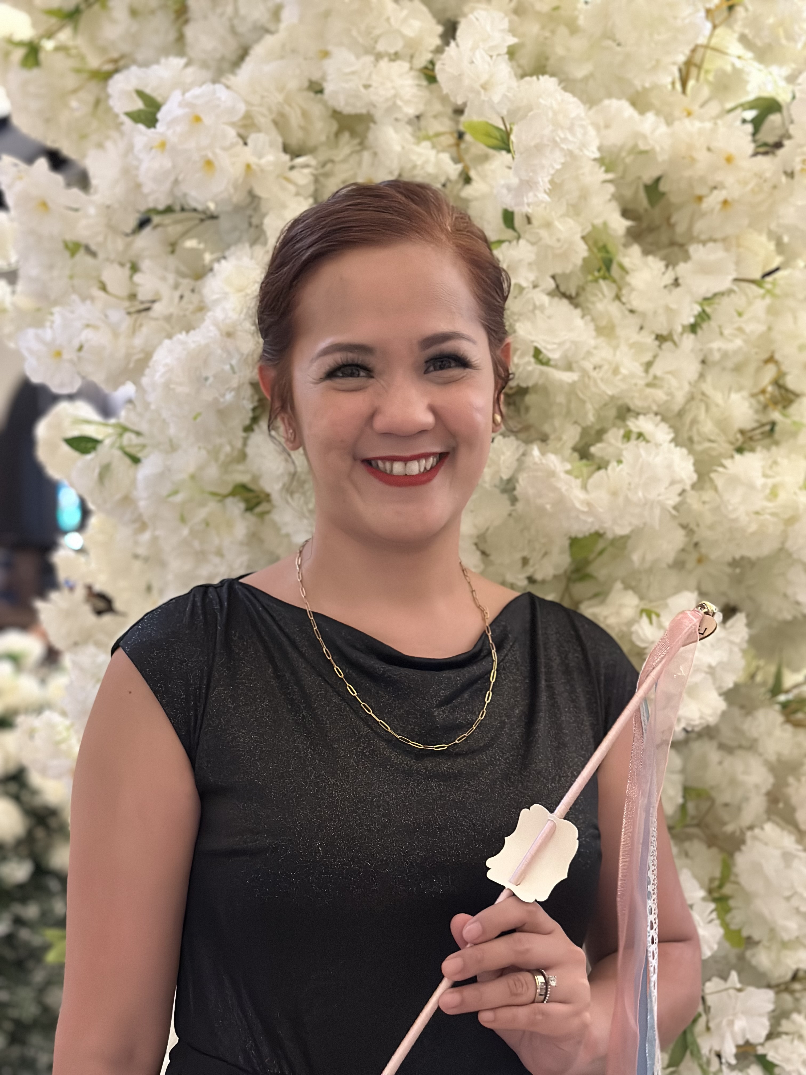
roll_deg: -0.6
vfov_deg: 39.7
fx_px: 1490
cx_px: 403
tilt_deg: -1.7
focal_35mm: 48
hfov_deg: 30.3
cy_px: 538
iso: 800
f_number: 1.78
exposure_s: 1/30
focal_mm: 6.86
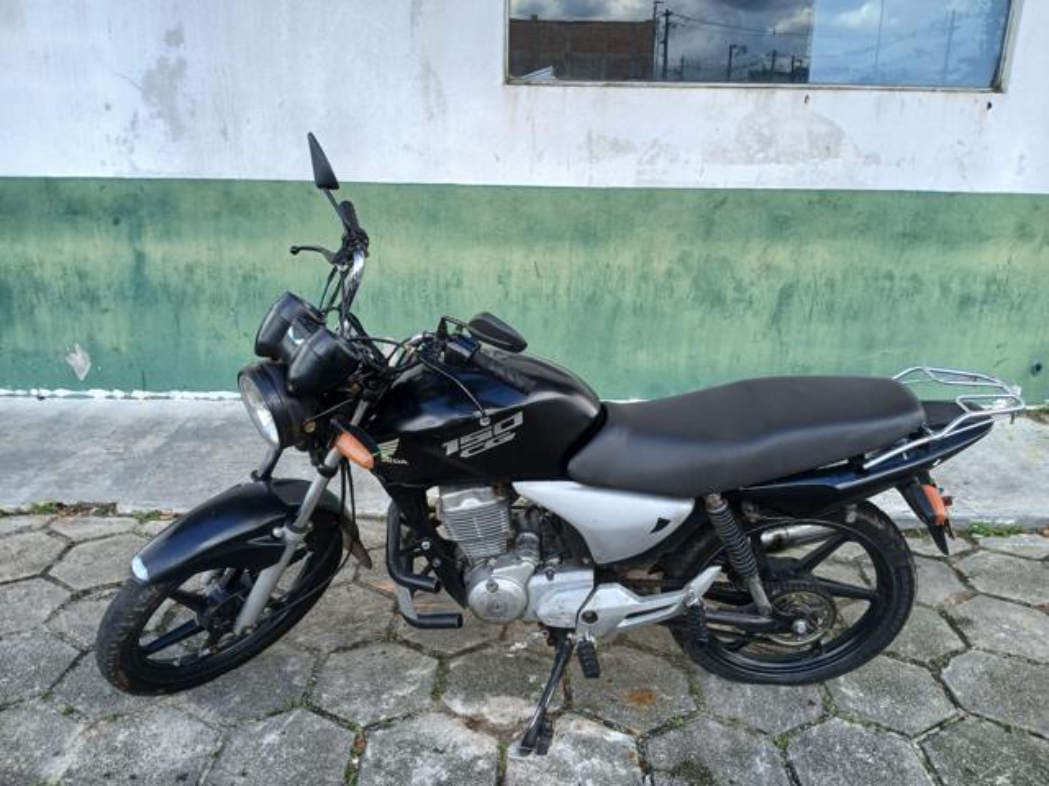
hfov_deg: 67.3
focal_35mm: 26
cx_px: 524
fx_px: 788
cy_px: 393
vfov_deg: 53.1
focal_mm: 3.98
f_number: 1.8
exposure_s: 1/120
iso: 32
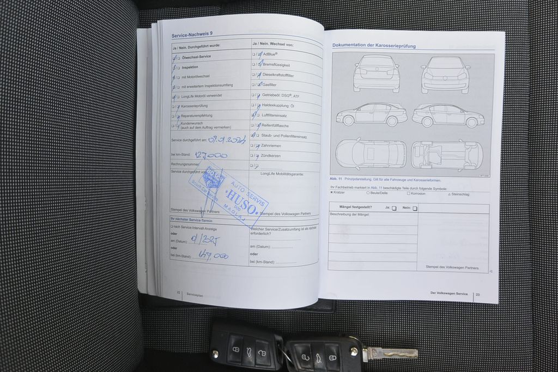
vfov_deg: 47.9
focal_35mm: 27
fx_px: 419
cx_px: 279
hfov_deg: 67.4
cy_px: 186
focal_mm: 10
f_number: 3.5
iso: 200
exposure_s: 1/160
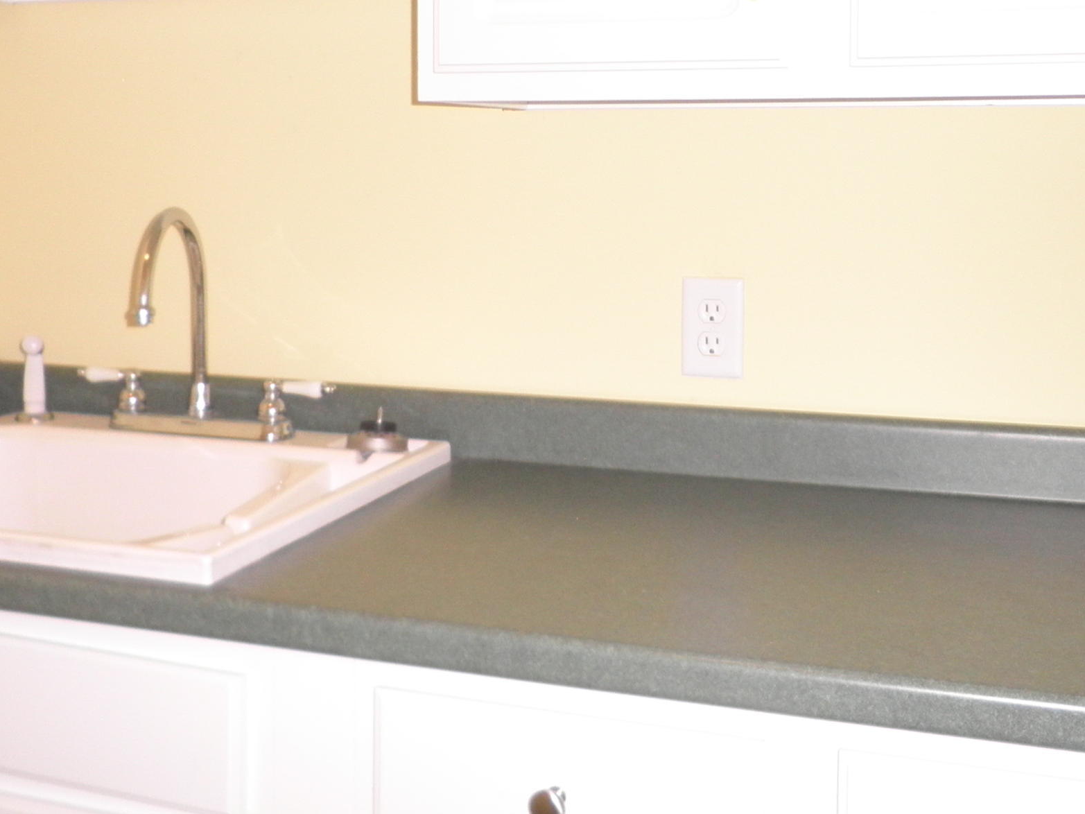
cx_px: 529
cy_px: 225
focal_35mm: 46
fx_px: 1442
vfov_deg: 31.1
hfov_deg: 41.2
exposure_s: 1/30
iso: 160
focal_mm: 4.3
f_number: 3.3
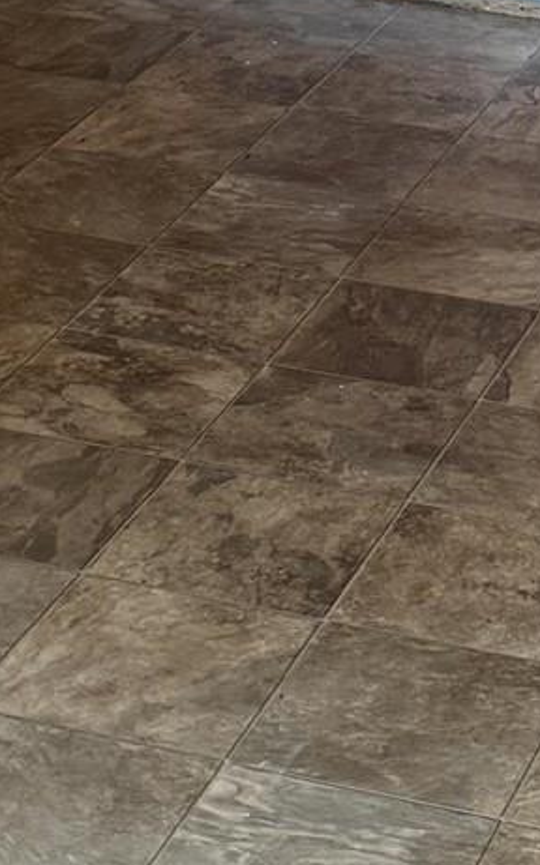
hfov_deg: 10.3
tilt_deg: -4.1
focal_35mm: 127
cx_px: 414
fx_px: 2996
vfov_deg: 14.4
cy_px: -708
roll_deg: -0.6
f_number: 1.78
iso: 250
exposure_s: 1/60
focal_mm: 6.76
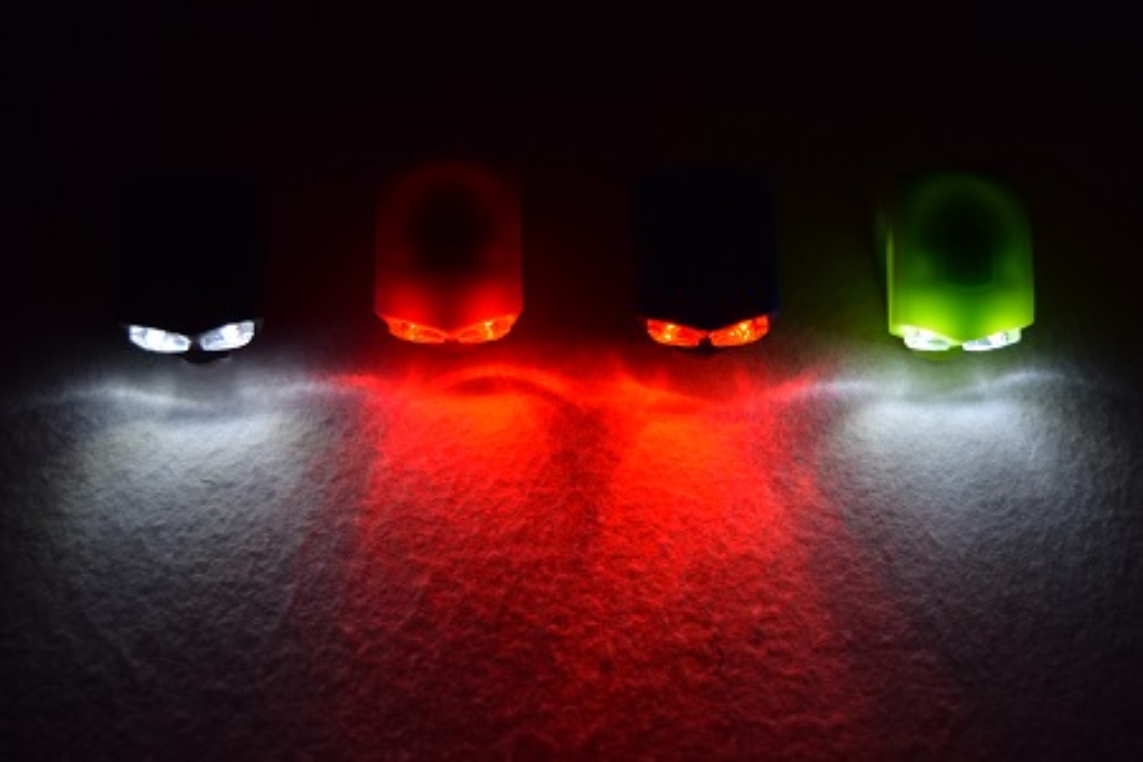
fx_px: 1381
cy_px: 381
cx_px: 572
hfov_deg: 45.0
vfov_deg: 30.8
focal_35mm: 44
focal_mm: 29
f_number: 4.2
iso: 400
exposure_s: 1/100
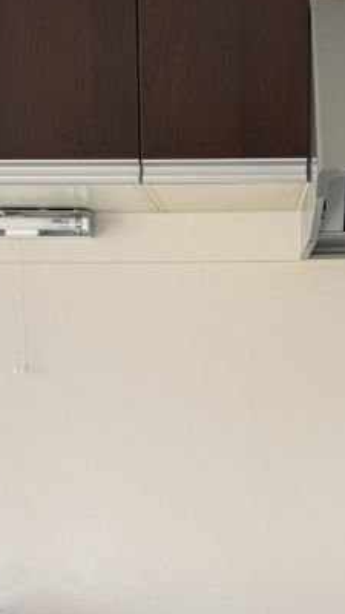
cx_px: 235
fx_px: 1025
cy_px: 499
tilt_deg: -6.9
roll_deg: +0.2
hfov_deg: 19.0
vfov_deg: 32.3
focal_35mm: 63
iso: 80
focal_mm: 6.76
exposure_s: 1/121
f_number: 1.78
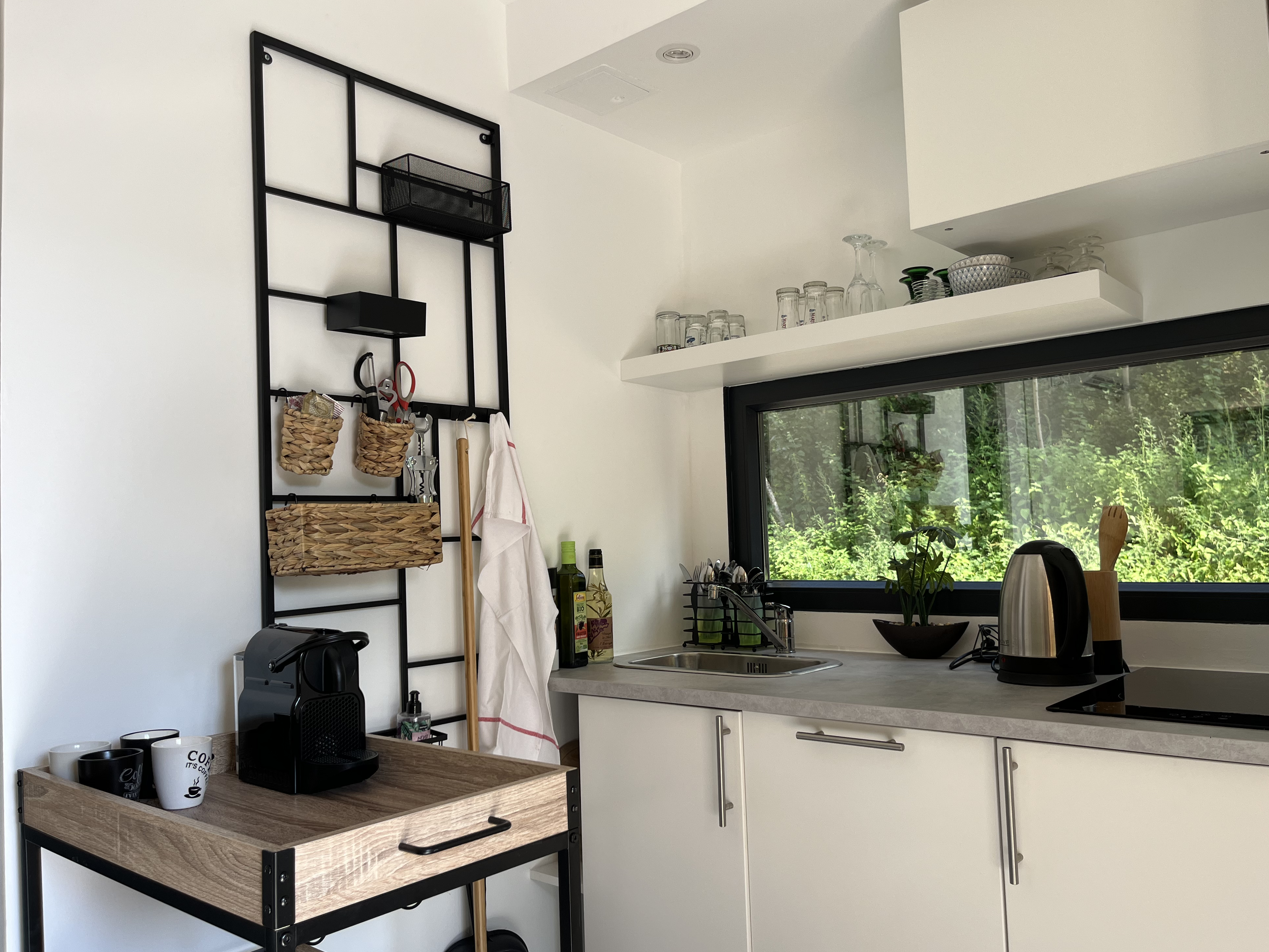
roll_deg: +2.3
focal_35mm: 27
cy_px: 490
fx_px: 990
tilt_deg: +2.3
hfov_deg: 65.3
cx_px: 655
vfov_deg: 51.3
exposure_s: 1/211
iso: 40
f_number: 1.6
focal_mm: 5.1
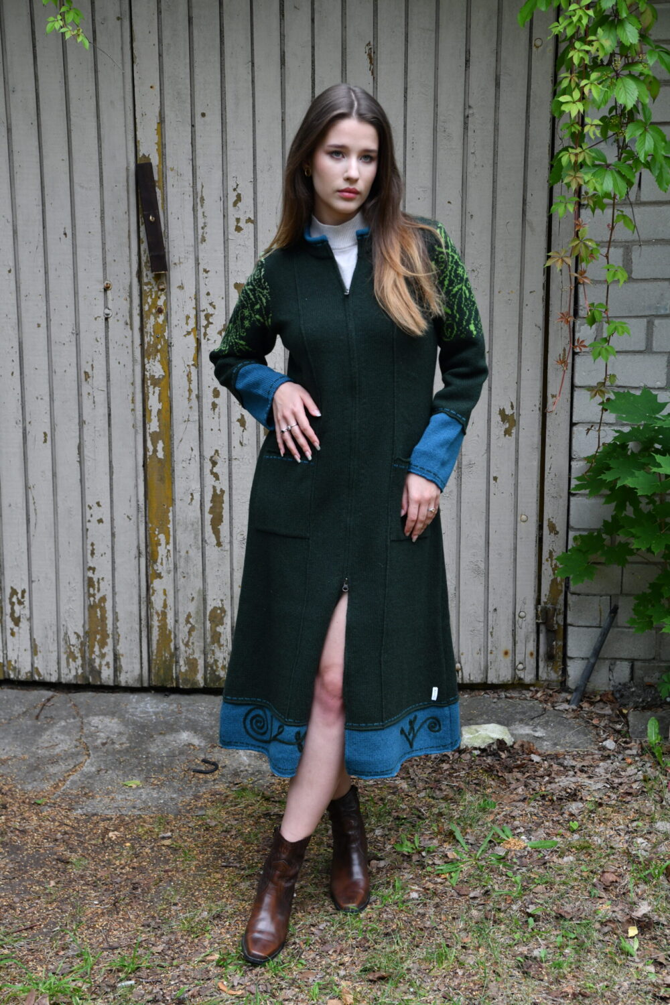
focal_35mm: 55
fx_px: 1535
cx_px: 335
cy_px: 502
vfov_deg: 36.2
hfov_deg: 24.6
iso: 800
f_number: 5.6
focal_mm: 55
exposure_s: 1/125
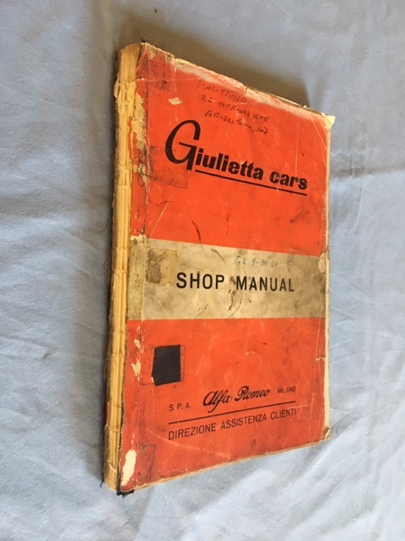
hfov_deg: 48.2
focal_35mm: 29
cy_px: 270
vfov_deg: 61.7
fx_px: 452
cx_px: 202
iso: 200
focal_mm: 4.15
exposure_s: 1/17
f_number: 2.2
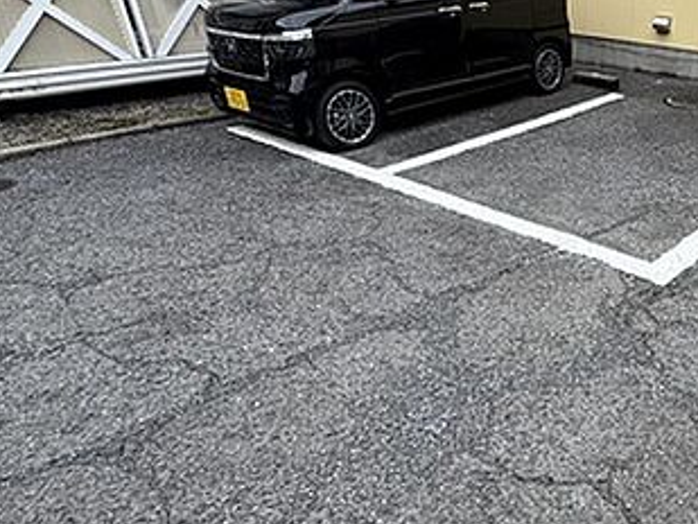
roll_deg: -2.4
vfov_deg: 48.2
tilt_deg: -27.8
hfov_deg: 55.2
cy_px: 271
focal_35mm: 29
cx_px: 601
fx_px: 585
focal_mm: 2.22
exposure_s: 1/225
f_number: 2.2
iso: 40
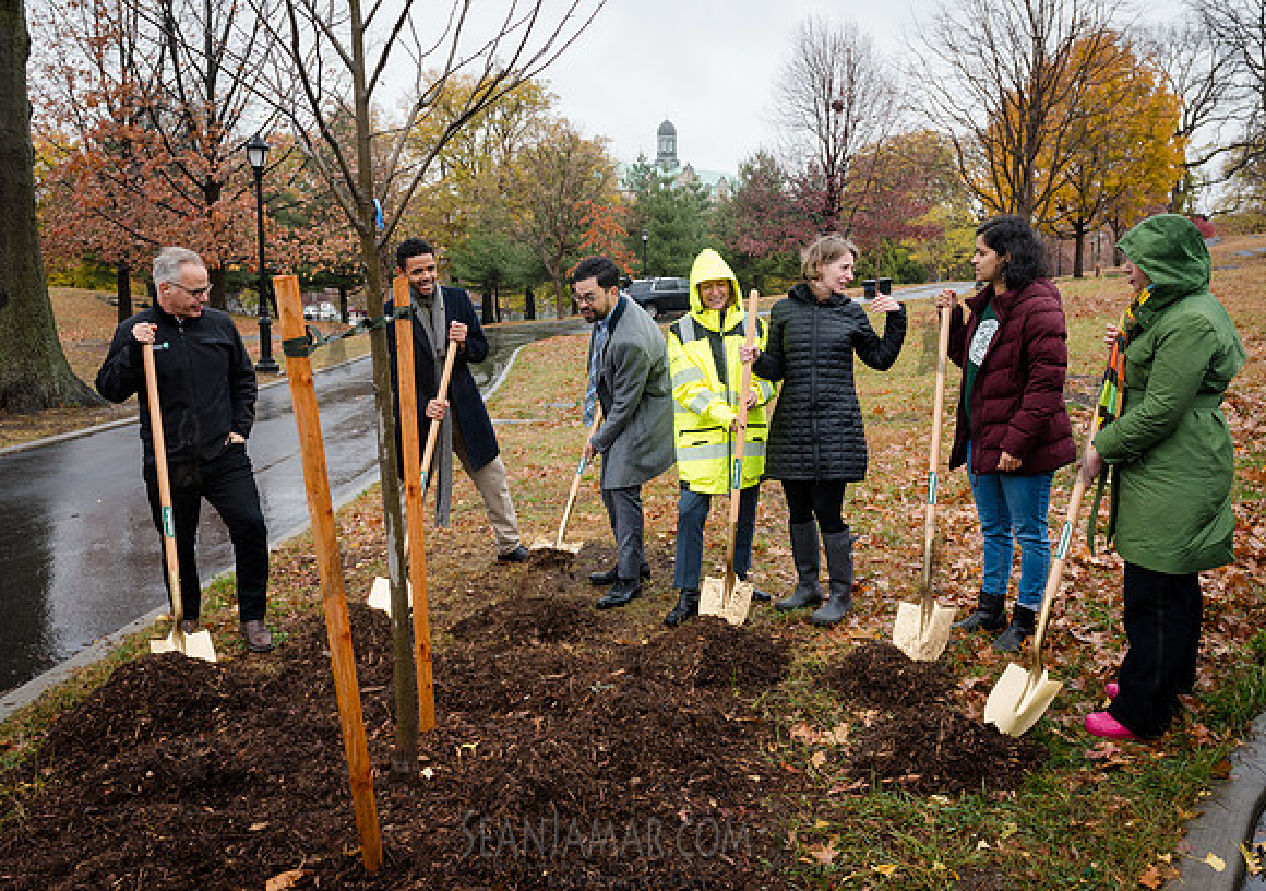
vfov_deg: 46.7
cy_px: 376
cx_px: 676
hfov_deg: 63.1
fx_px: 1029
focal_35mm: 29
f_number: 6.3
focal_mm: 24
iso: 500
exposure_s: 1/250
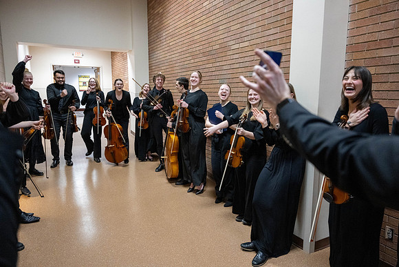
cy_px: 134
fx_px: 272
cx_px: 200
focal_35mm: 24
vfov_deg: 52.2
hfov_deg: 72.6
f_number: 2.8
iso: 6400
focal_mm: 24.5
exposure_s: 1/250
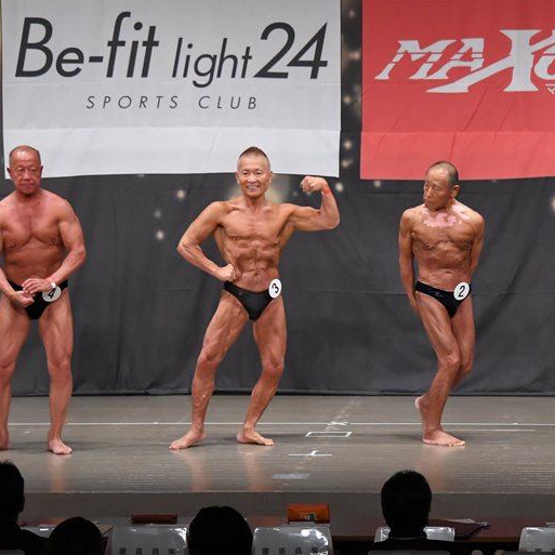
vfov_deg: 9.9
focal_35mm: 177
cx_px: 415
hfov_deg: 9.9
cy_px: 277
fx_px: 3211
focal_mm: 92
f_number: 5.6
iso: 5000
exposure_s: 1/400
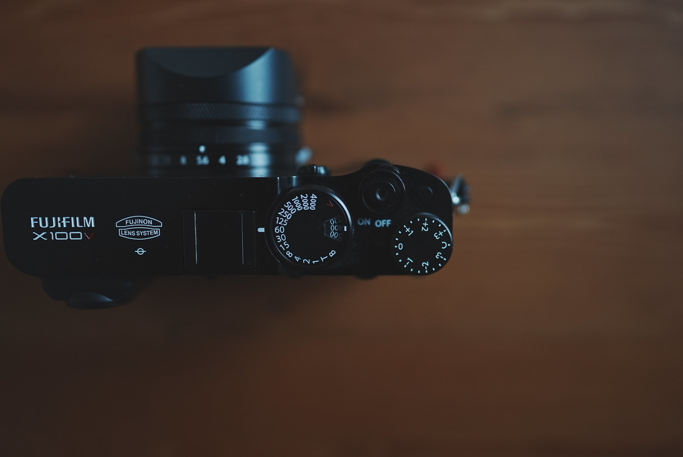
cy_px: 228
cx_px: 342
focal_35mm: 24
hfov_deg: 73.7
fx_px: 456
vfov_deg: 53.2
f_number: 1.4
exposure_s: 1/1000
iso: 400
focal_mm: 24
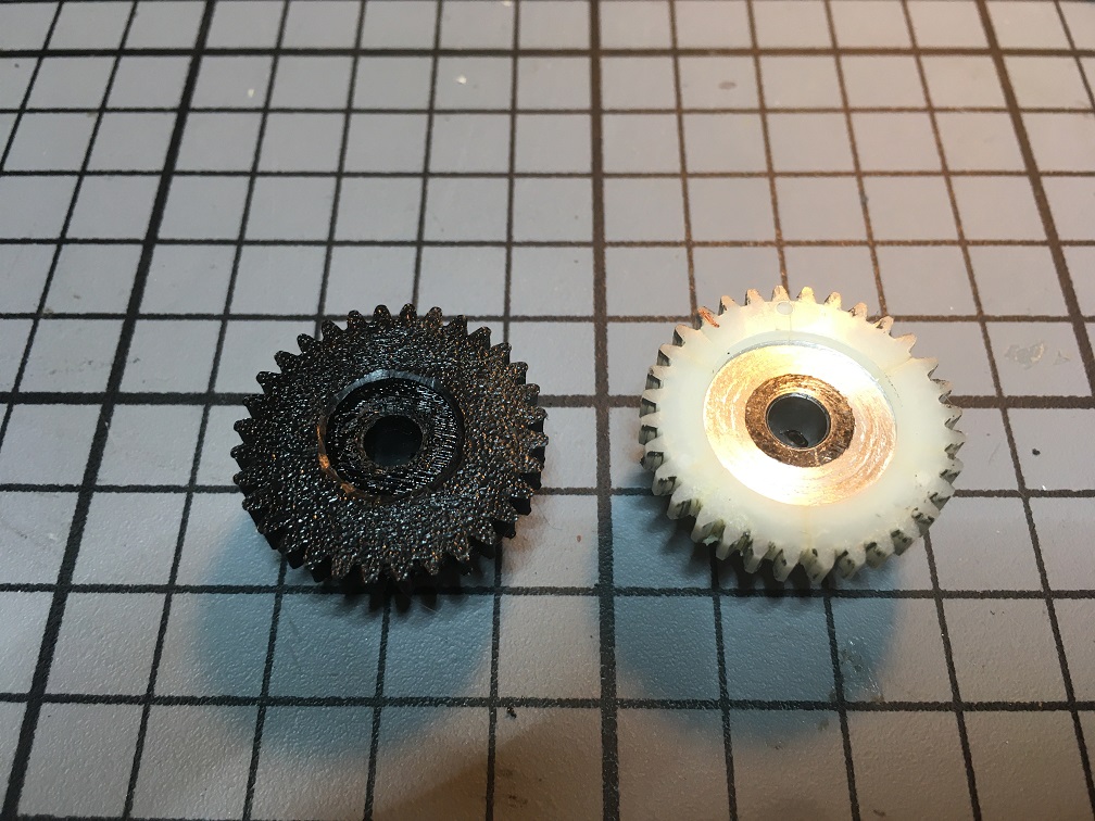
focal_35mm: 29
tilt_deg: -61.7
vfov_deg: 48.2
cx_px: 548
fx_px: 917
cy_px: 410
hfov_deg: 61.7
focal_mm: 4.15
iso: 64
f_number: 2.2
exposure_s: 1/33
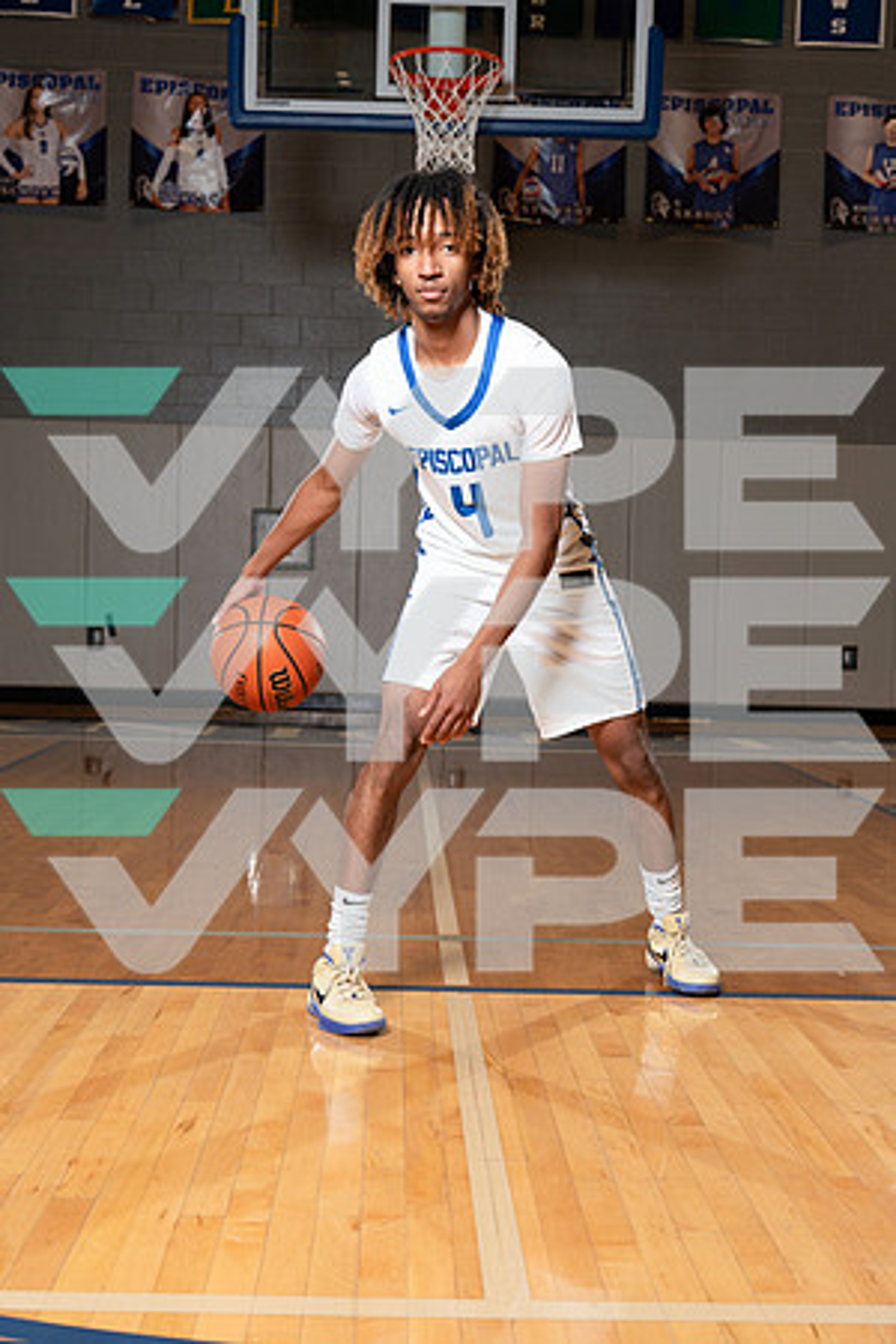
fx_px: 1755
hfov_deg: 28.6
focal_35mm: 47
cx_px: 448
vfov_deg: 41.9
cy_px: 672
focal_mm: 47
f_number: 5.6
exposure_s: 1/250
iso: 400
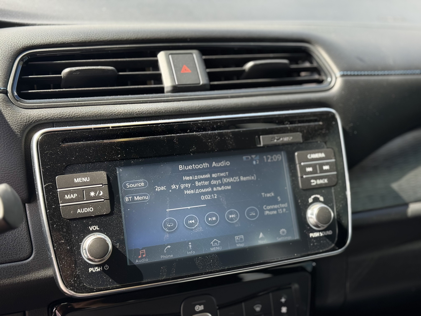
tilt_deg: -19.8
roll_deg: -1.6
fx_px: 584
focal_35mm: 48
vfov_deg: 30.3
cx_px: 210
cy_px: 158
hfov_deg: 39.7
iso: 64
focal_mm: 6.76
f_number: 1.78
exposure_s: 1/223
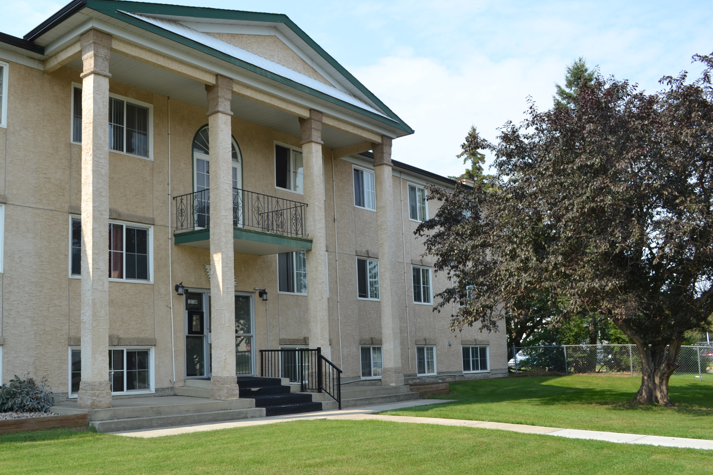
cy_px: 258
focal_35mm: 36
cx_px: 300
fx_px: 713
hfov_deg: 52.9
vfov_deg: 36.8
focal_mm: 20
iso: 100
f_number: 7.1
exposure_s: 1/200
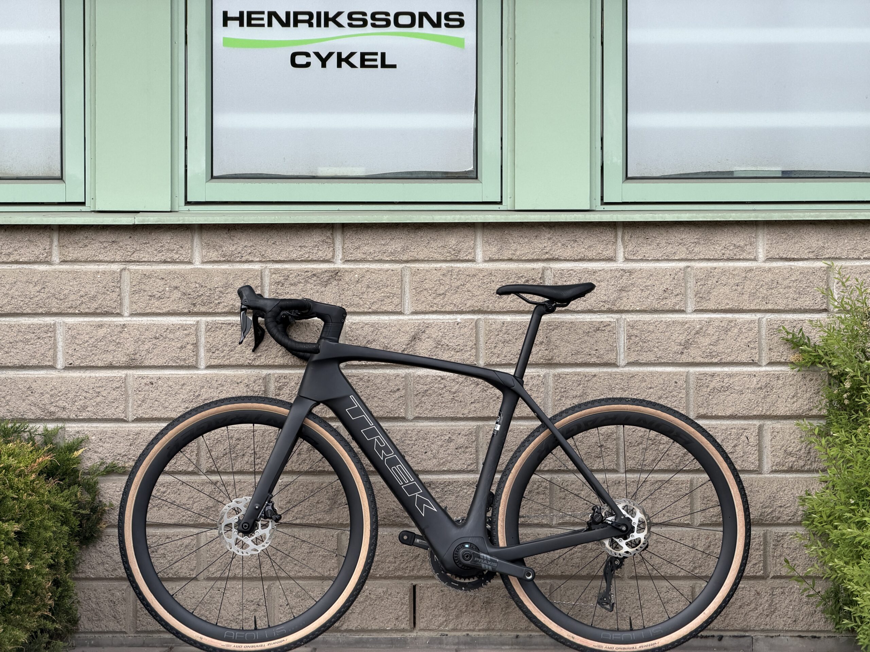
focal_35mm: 100
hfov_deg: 19.6
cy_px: 326
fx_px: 2513
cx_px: 435
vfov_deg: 14.8
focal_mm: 16.89
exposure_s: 1/220
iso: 50
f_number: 2.8
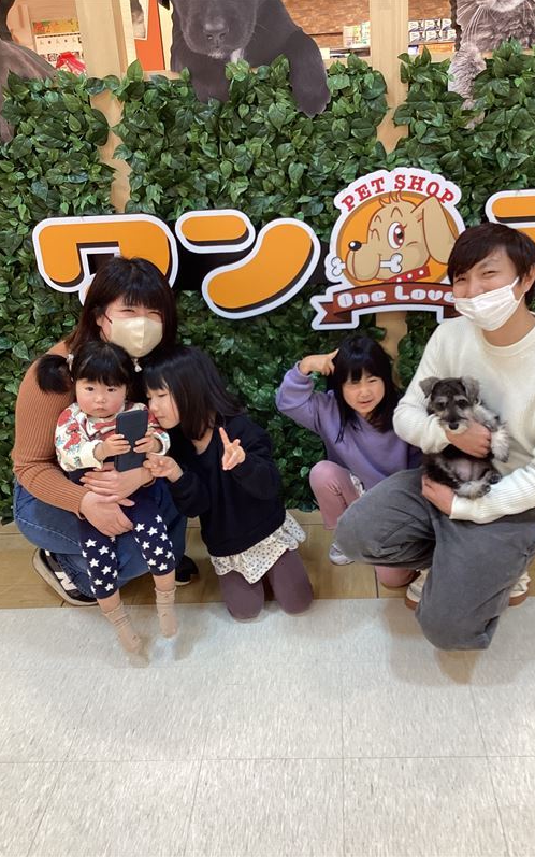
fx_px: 770
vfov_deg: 58.1
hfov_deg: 38.3
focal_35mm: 33
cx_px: 299
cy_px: 428
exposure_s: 1/50
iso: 64
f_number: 2.4
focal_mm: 3.3
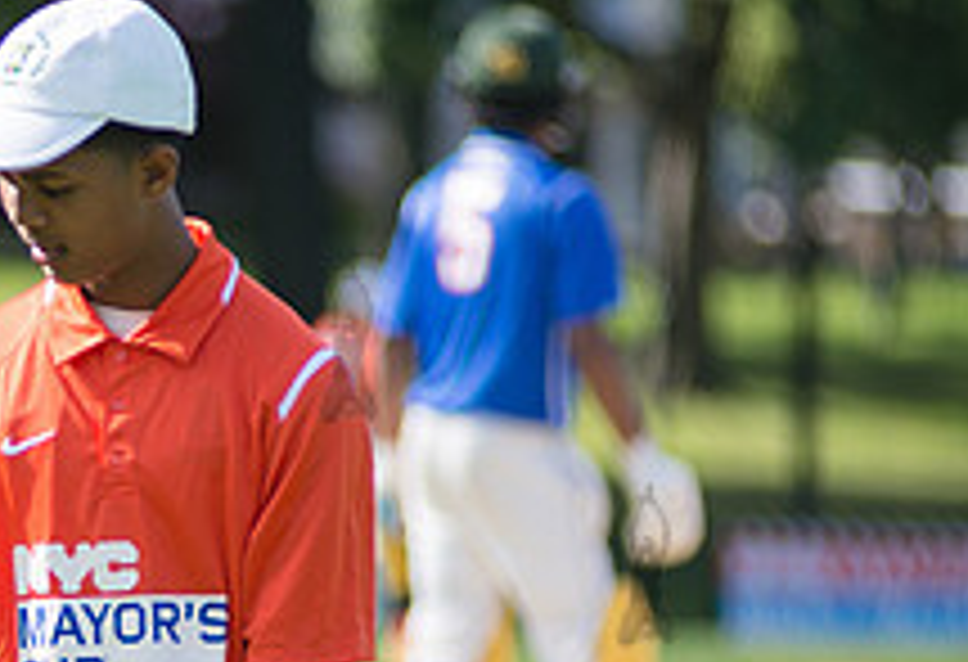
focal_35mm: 574
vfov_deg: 2.4
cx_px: -257
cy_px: 679
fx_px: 15556
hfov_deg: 3.6
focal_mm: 185
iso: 200
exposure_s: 1/1600
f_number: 2.8
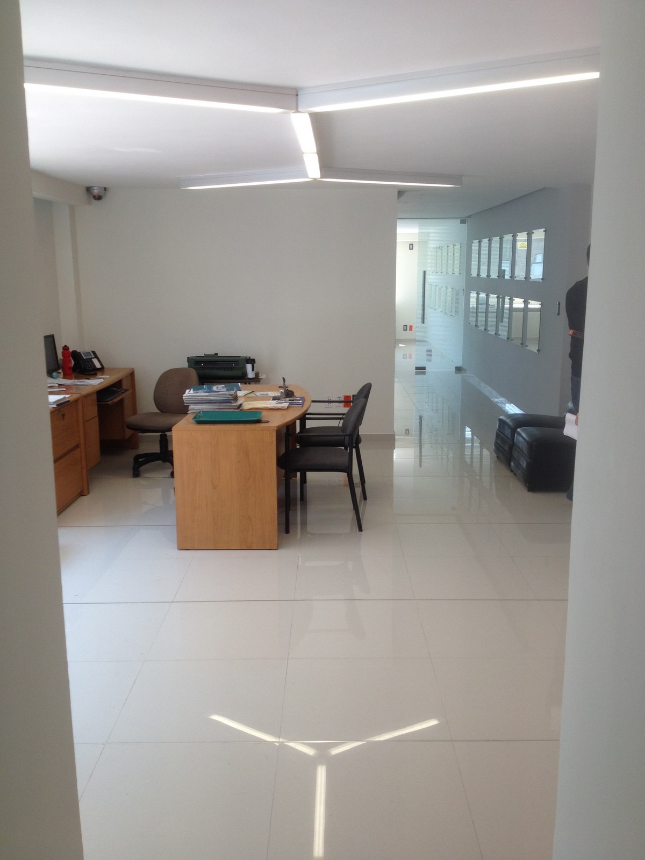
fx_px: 870
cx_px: 322
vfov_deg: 52.6
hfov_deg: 40.7
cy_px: 430
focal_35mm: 35
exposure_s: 1/123
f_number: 2.4
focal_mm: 4.28
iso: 50
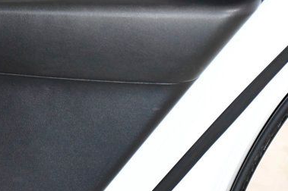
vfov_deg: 7.5
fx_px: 1447
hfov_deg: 11.3
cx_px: 21
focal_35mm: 181
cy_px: -58
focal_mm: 45
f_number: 4.5
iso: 2500
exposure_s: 1/250
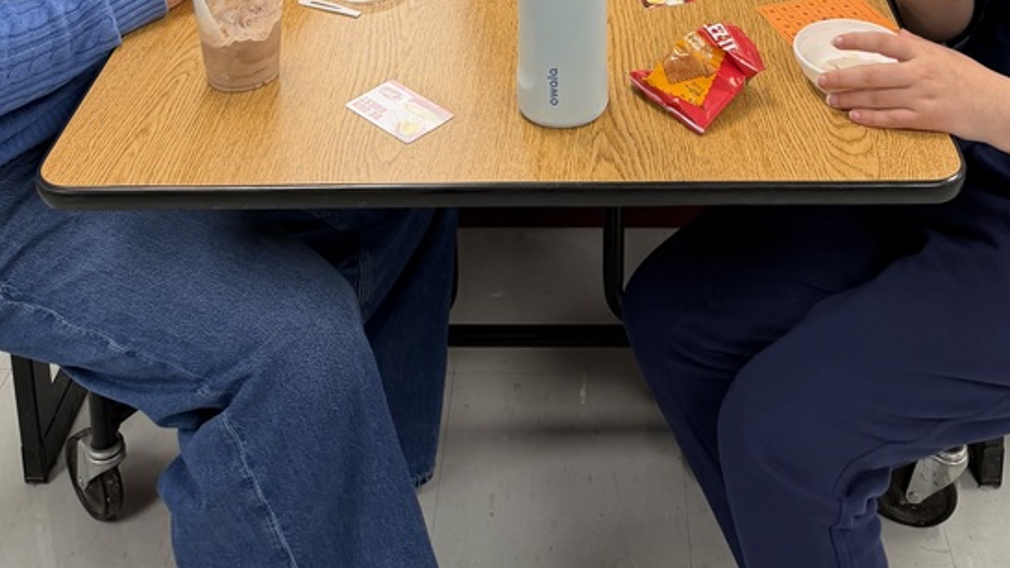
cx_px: 577
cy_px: -315
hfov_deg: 42.0
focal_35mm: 49
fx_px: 1312
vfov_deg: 20.4
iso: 125
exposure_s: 1/60
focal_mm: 6.76
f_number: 1.78
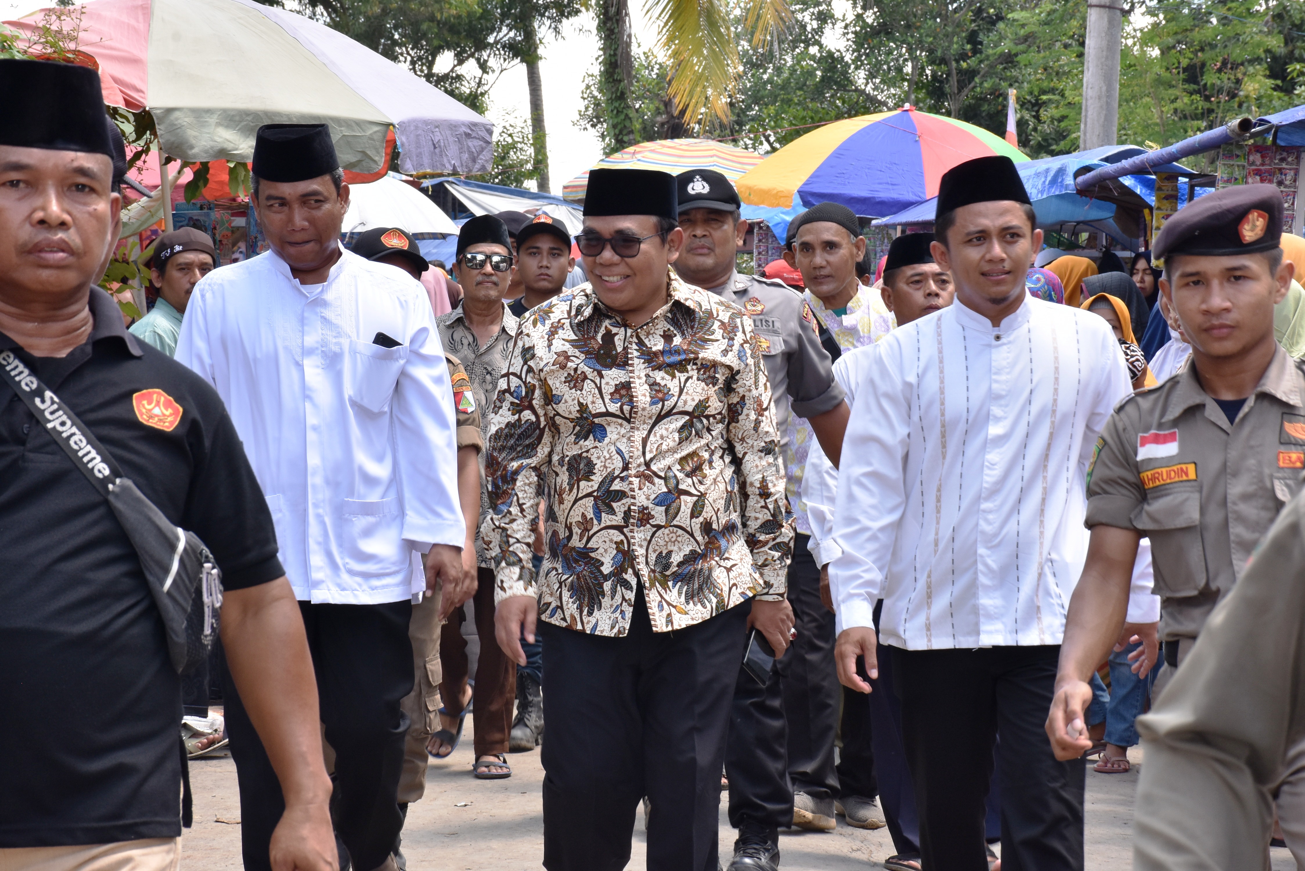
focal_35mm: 112
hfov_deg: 18.2
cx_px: 652
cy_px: 436
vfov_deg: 12.2
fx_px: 4079
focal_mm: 75
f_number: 14
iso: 400
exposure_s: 1/125
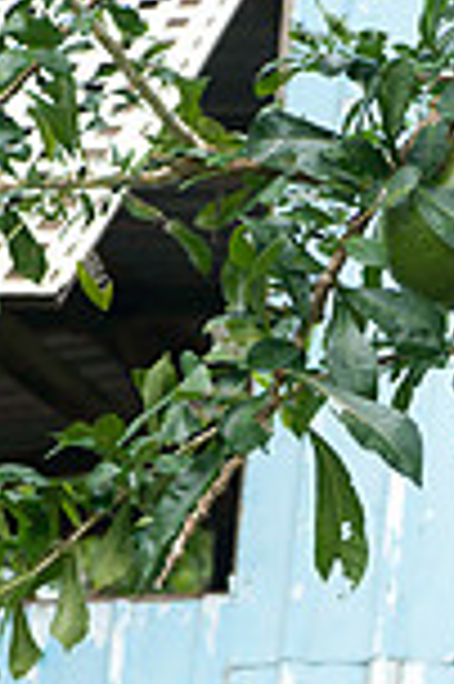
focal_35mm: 207
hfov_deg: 6.6
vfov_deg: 9.8
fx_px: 3924
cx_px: 609
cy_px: 796
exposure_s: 1/250
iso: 800
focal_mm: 70
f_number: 8
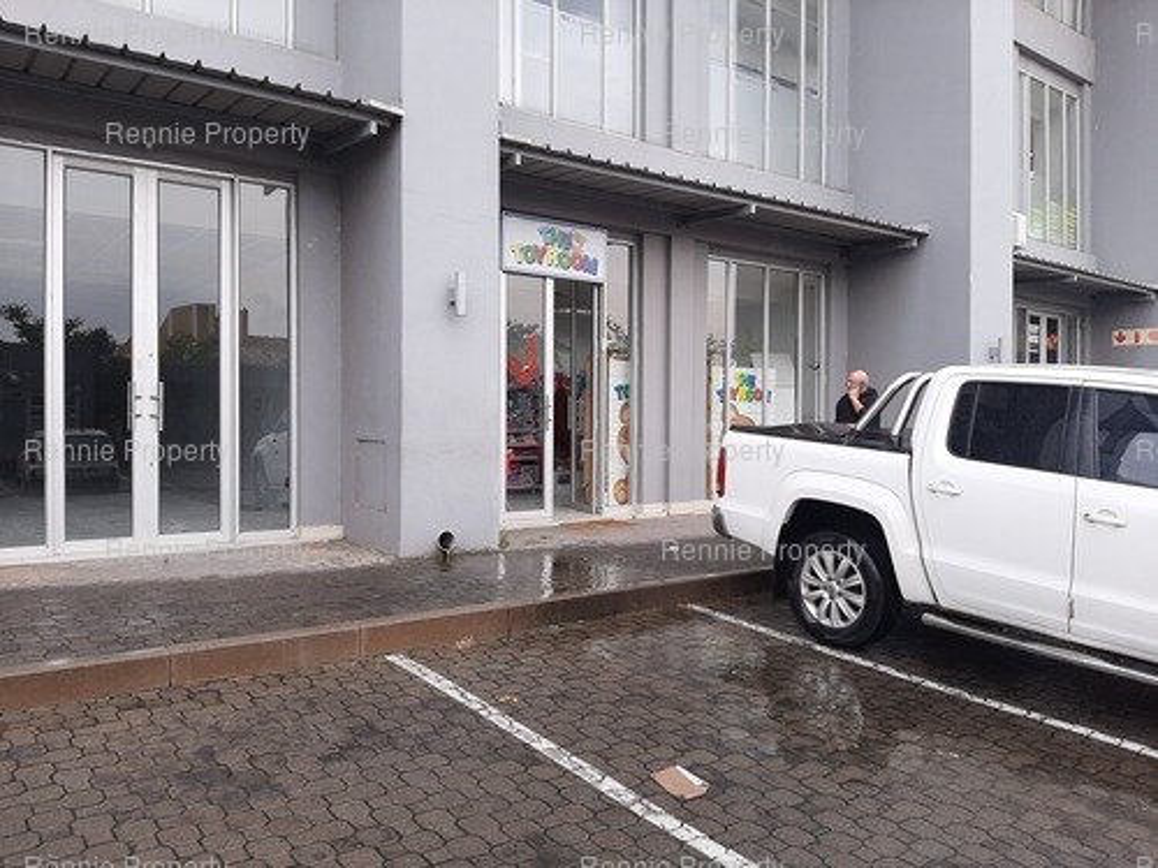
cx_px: 579
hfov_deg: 65.3
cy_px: 434
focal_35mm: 27
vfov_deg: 51.4
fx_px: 903
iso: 40
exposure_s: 1/253
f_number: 1.7
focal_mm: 3.93
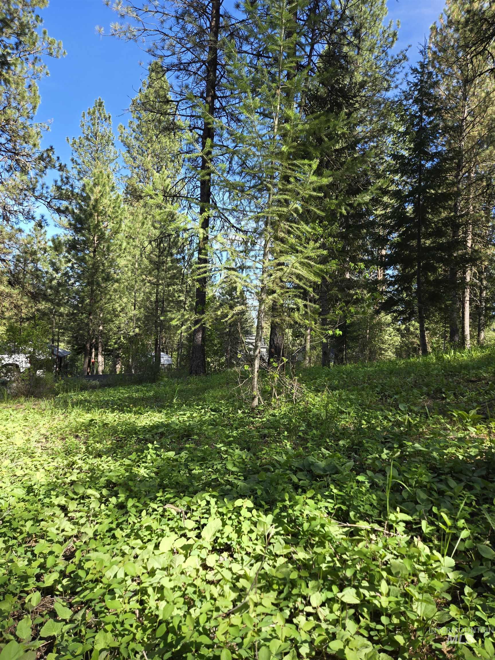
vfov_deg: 73.9
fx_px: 439
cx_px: 248
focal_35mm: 23
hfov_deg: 58.9
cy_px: 330
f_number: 1.8
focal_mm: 5.4
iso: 25
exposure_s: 1/387
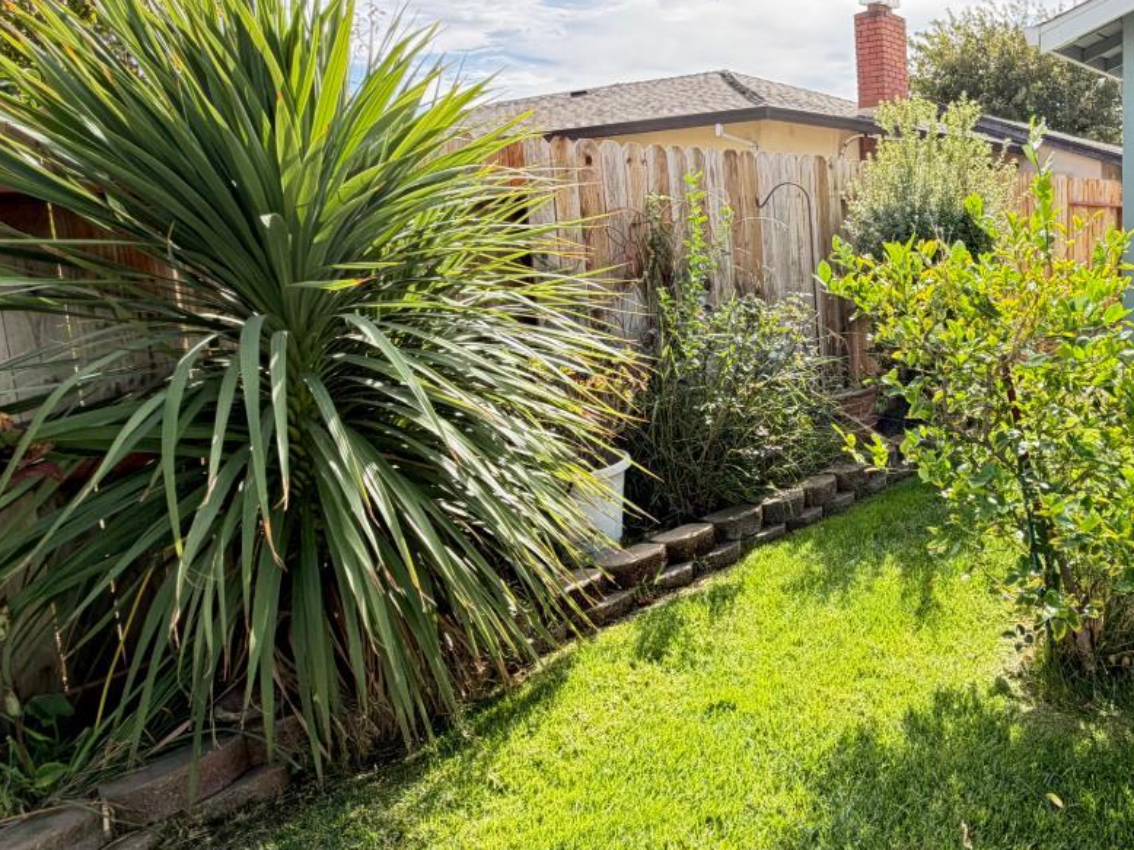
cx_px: 886
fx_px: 884
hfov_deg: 60.7
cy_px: 345
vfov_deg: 51.0
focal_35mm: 27
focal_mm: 2.22
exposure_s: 1/236
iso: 40
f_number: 2.2
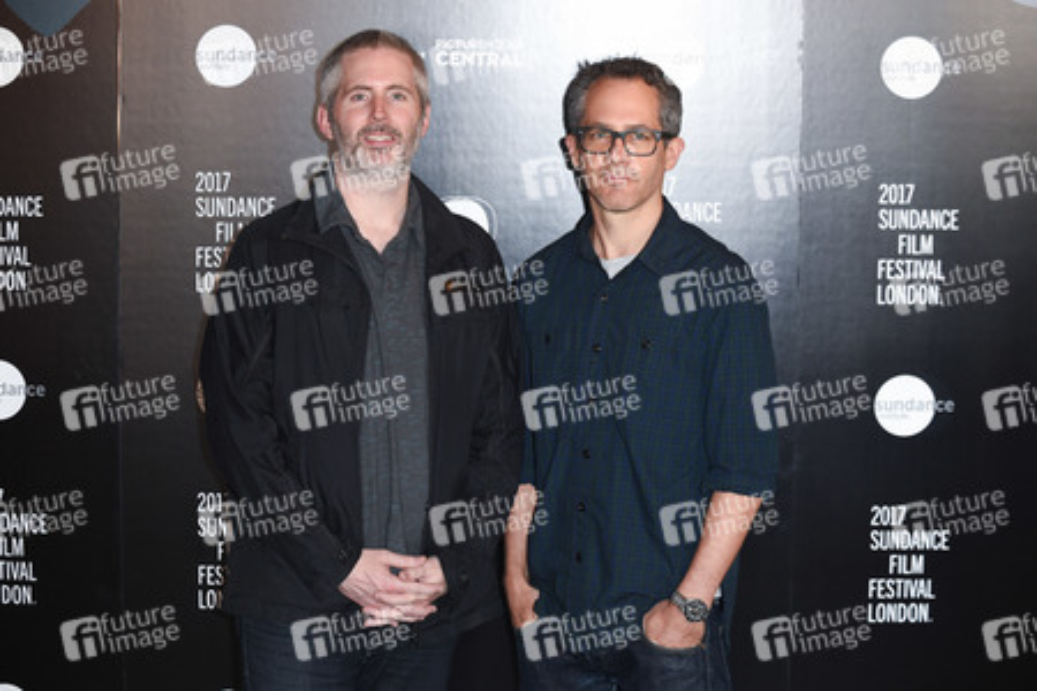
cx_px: 518
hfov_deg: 23.6
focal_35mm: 86
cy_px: 346
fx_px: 2477
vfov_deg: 15.9
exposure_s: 1/250
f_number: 4
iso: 1600
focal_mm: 86
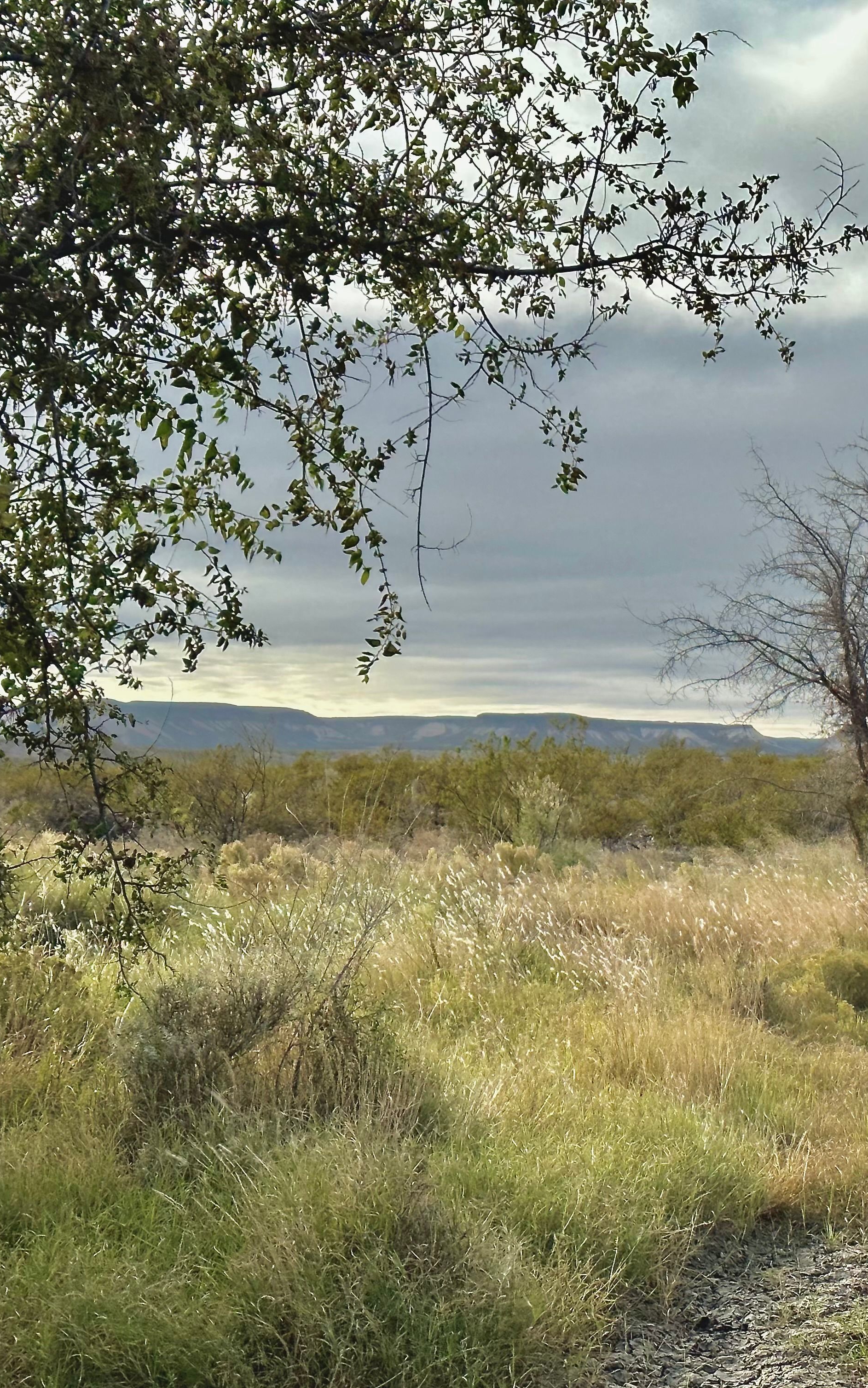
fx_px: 2573
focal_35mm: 68
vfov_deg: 30.2
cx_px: 837
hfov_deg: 18.7
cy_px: 695
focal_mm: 6.86
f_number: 1.78
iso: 64
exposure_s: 1/5556
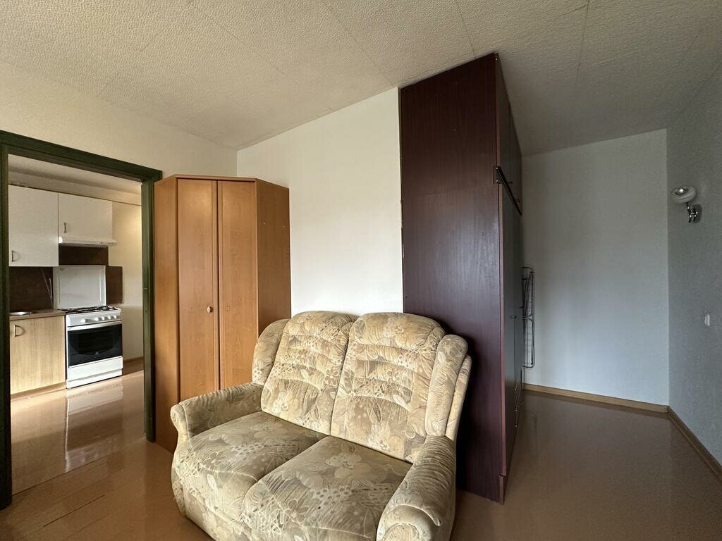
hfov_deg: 102.1
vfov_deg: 85.7
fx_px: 292
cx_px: 361
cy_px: 270
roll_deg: +0.9
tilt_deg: +0.7
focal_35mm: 14
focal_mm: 2.22
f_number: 2.2
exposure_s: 1/100
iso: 250
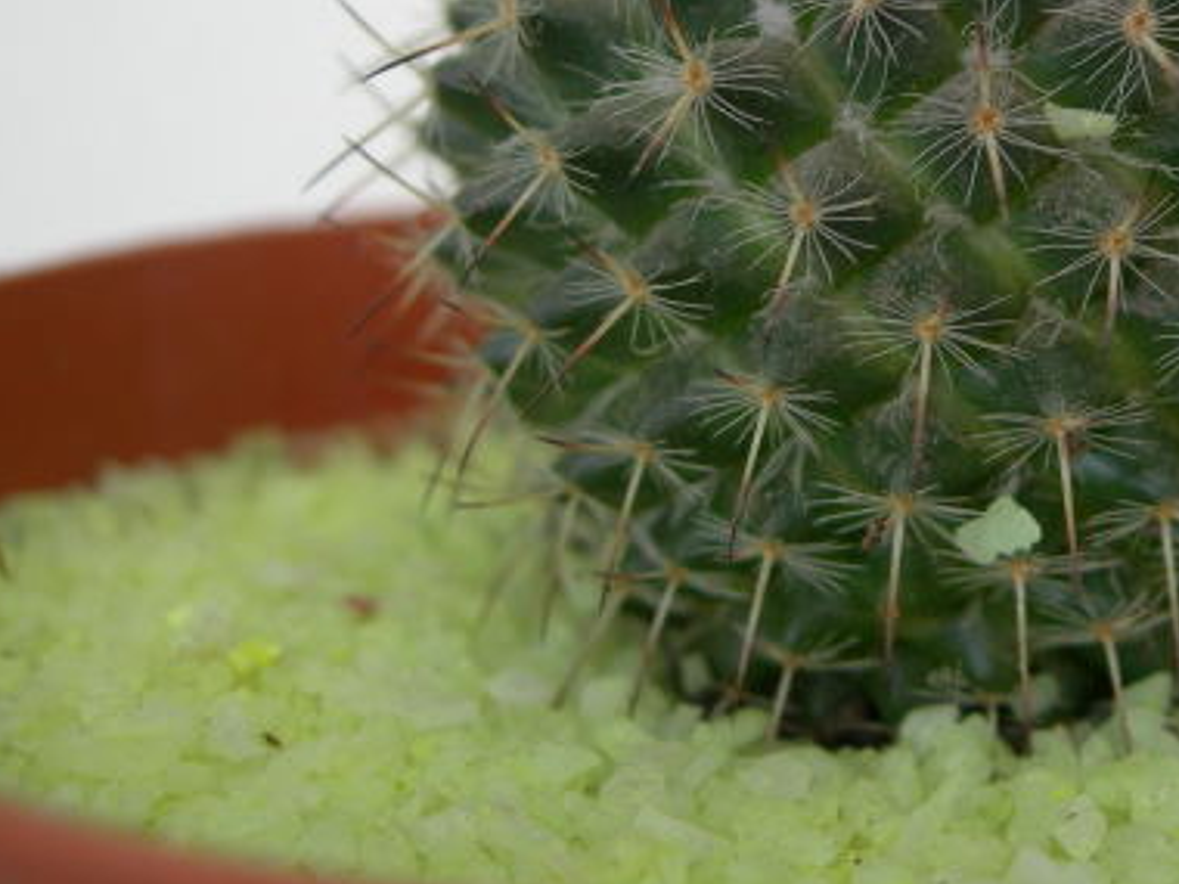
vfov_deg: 22.6
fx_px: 2180
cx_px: 912
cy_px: 171
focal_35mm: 64
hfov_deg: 29.7
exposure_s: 1/69.6
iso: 50
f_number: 2.8
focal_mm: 7.8
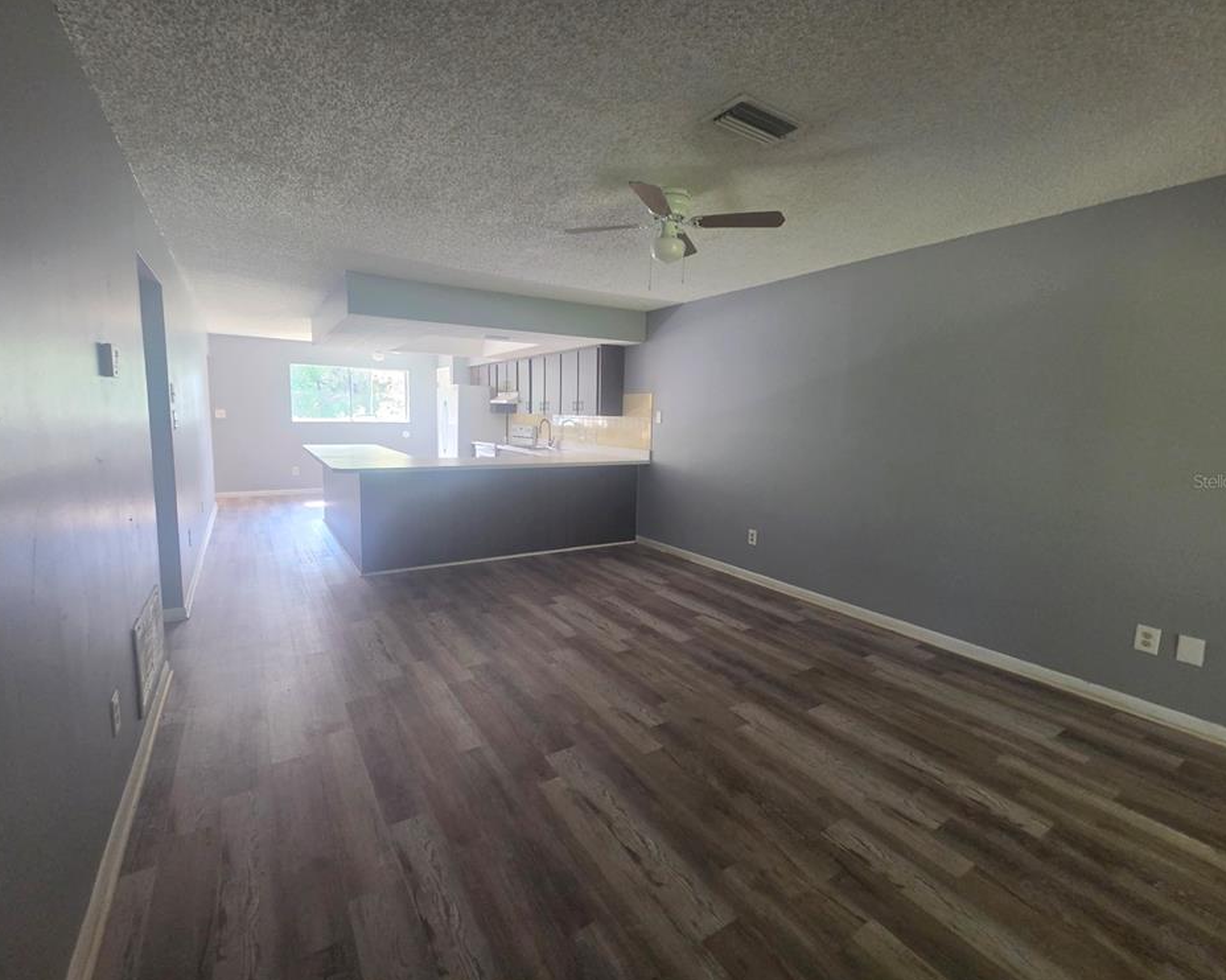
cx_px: 597
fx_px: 508
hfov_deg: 100.7
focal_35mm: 14
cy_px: 481
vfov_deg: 88.0
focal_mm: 2.2
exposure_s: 1/60
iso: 400
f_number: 2.2
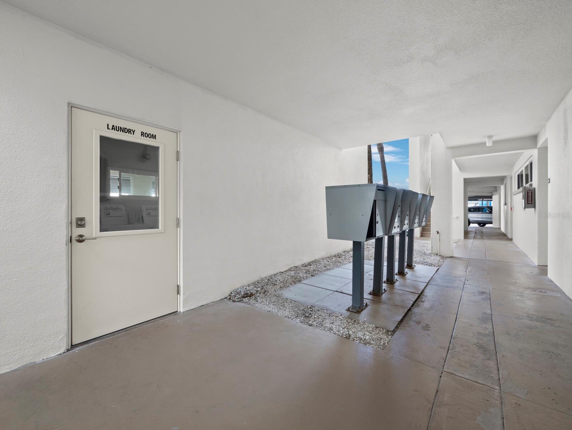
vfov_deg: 85.7
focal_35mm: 14
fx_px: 231
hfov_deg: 102.0
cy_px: 215
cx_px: 286
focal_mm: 7
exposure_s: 1/8
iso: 400
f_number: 9
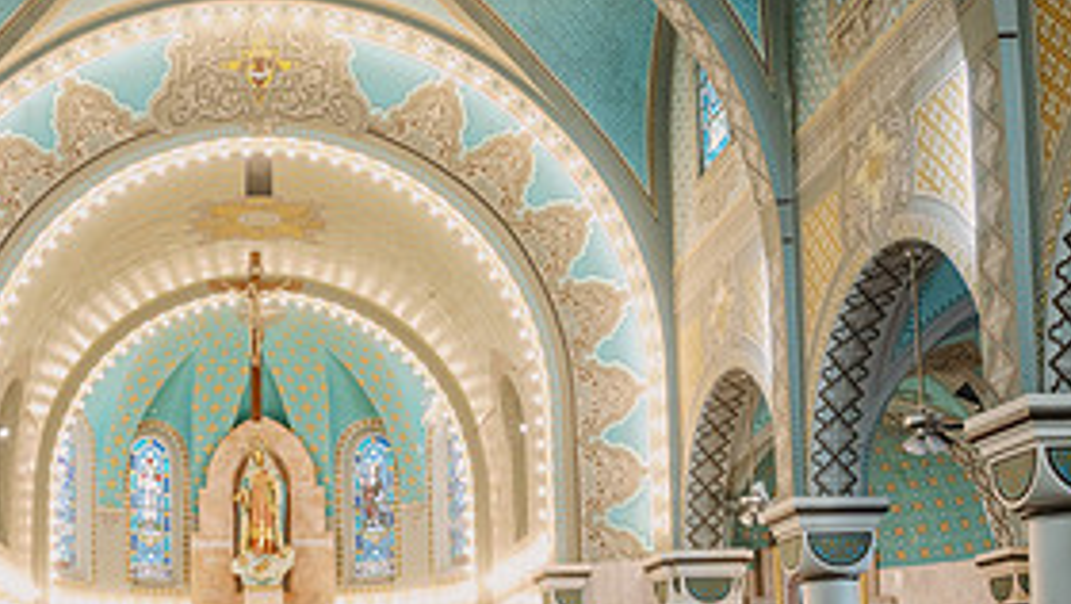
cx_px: 302
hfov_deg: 39.0
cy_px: 562
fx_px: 1478
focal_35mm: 52
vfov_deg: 22.5
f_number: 2.8
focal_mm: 24
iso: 2000
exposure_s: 1/160
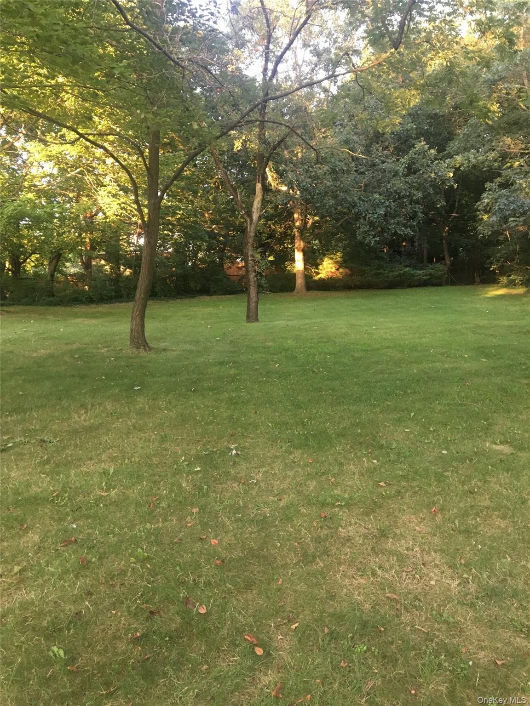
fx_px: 592
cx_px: 265
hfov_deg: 48.2
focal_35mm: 29
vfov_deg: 61.7
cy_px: 353
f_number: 2.2
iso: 80
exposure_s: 1/30
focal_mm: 4.15
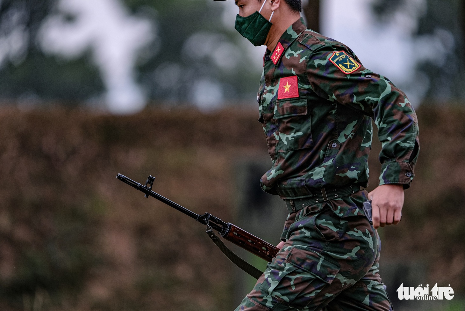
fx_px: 3877
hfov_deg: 6.9
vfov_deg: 4.6
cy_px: 156
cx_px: 232
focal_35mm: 300
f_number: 2
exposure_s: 1/2000
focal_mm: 200
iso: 400
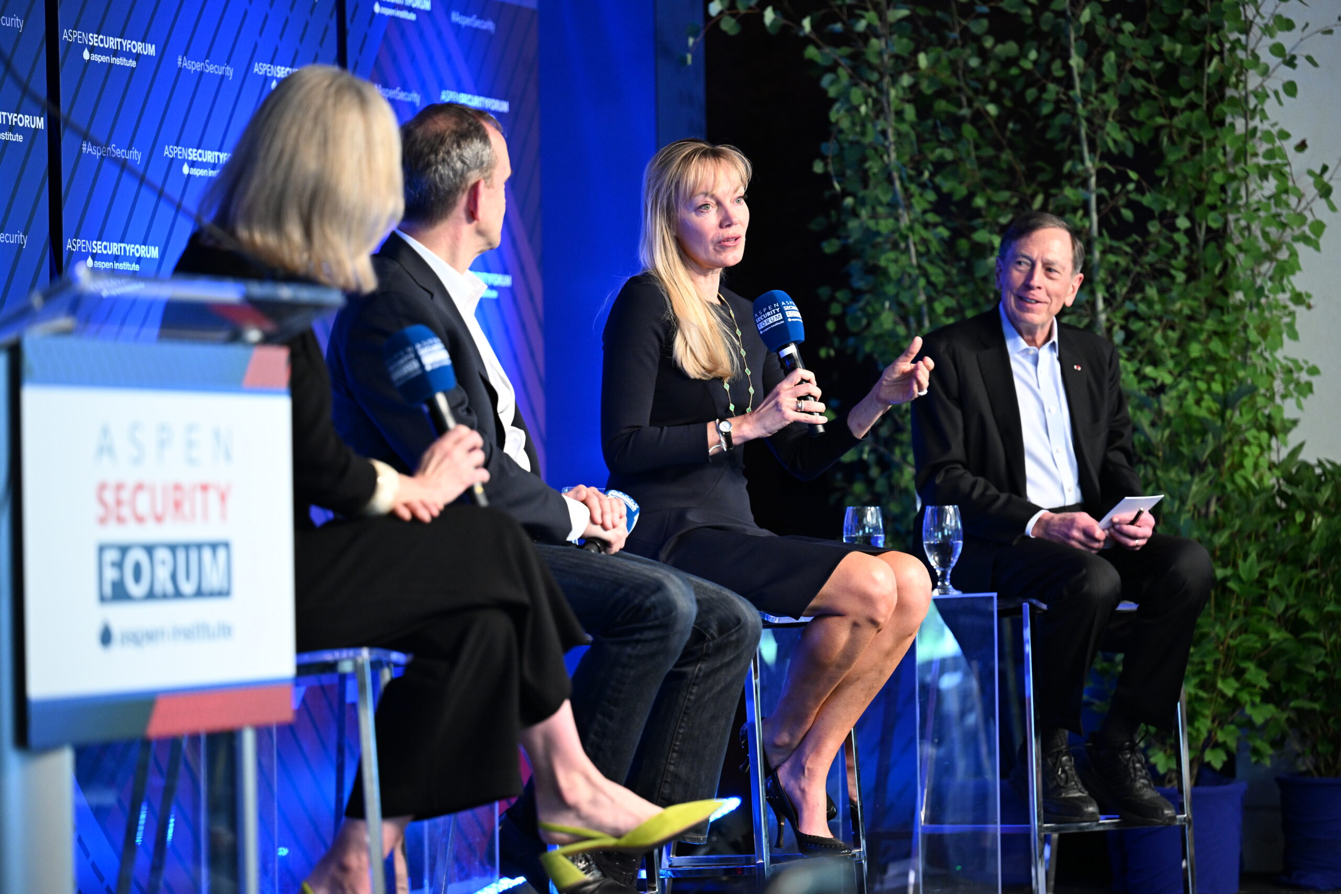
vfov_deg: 11.4
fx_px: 4470
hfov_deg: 17.1
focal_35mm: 120
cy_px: 447
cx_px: 670
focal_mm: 120
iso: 2000
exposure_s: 1/160
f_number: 2.8
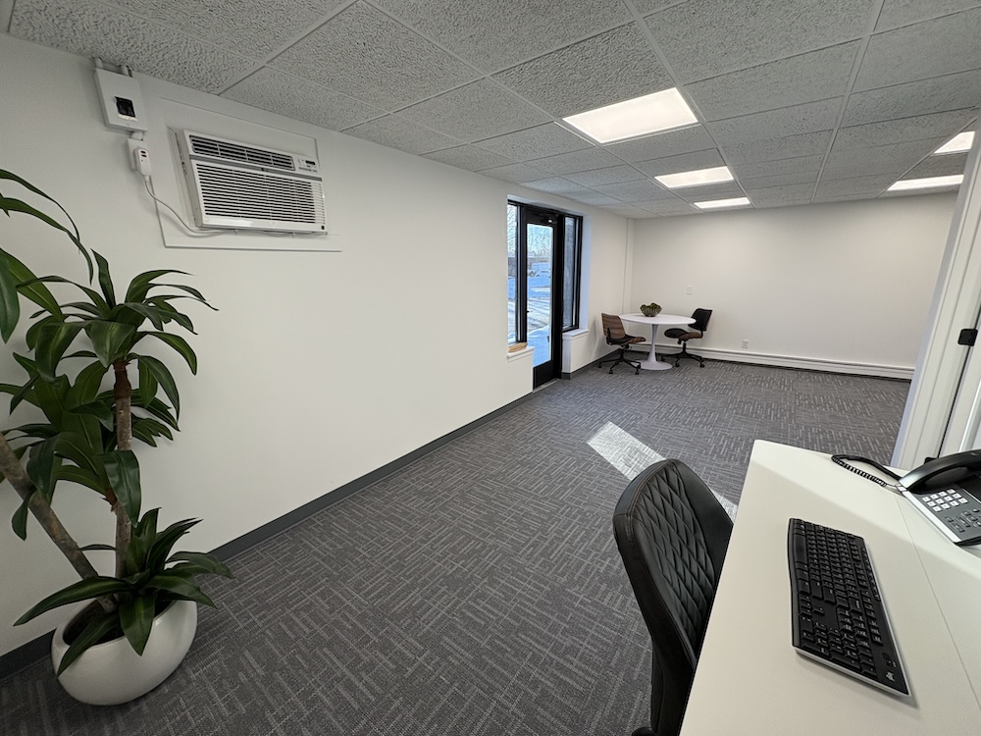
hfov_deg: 102.1
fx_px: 397
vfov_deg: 85.7
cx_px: 490
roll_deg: +2.2
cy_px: 368
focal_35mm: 14
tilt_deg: -13.5
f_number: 2.2
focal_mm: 2.22
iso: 64
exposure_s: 1/121
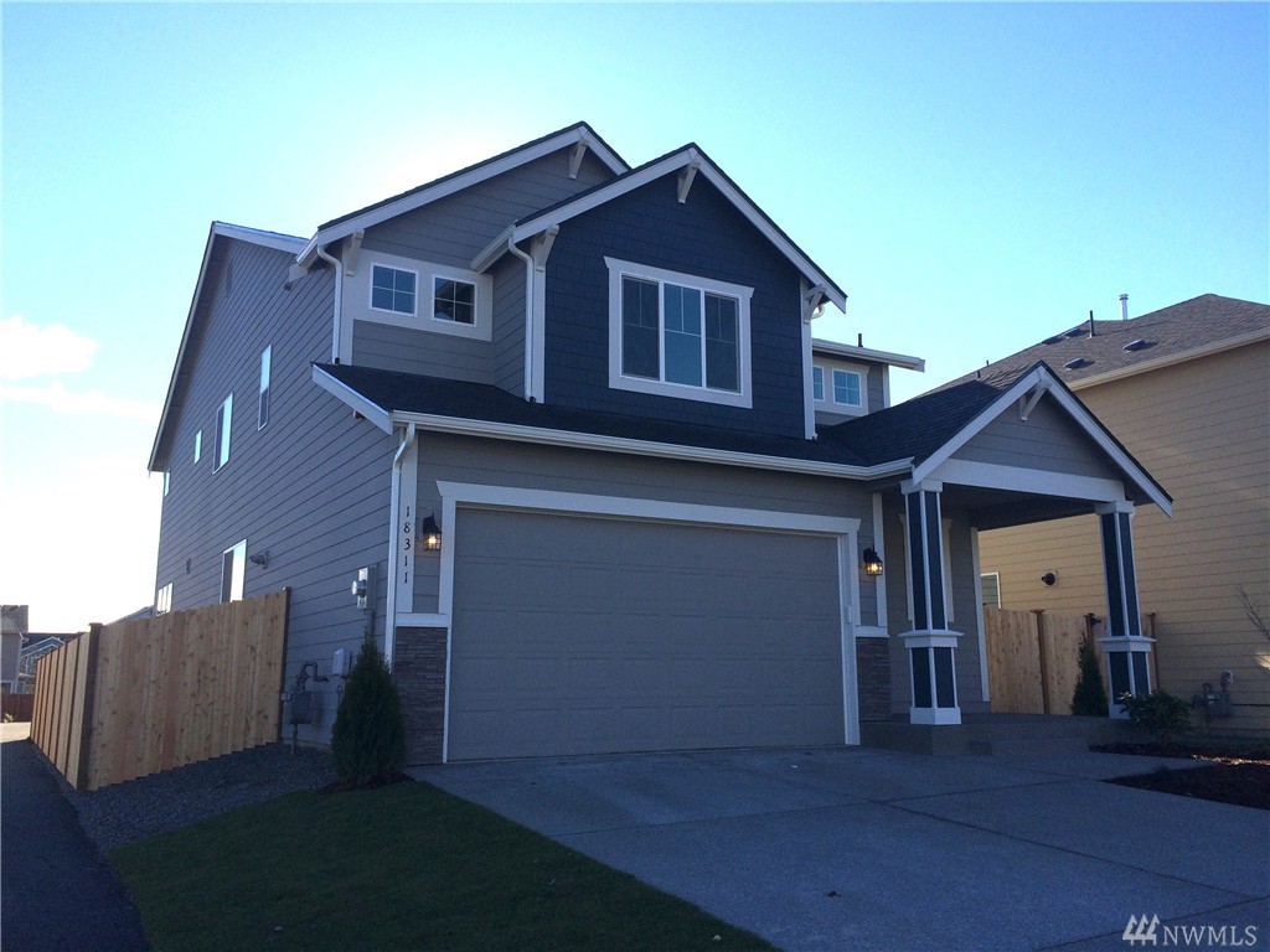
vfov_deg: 48.2
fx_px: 1064
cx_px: 635
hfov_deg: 61.7
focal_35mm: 29
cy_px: 476
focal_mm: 4.15
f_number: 2.2
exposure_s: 1/1709
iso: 32
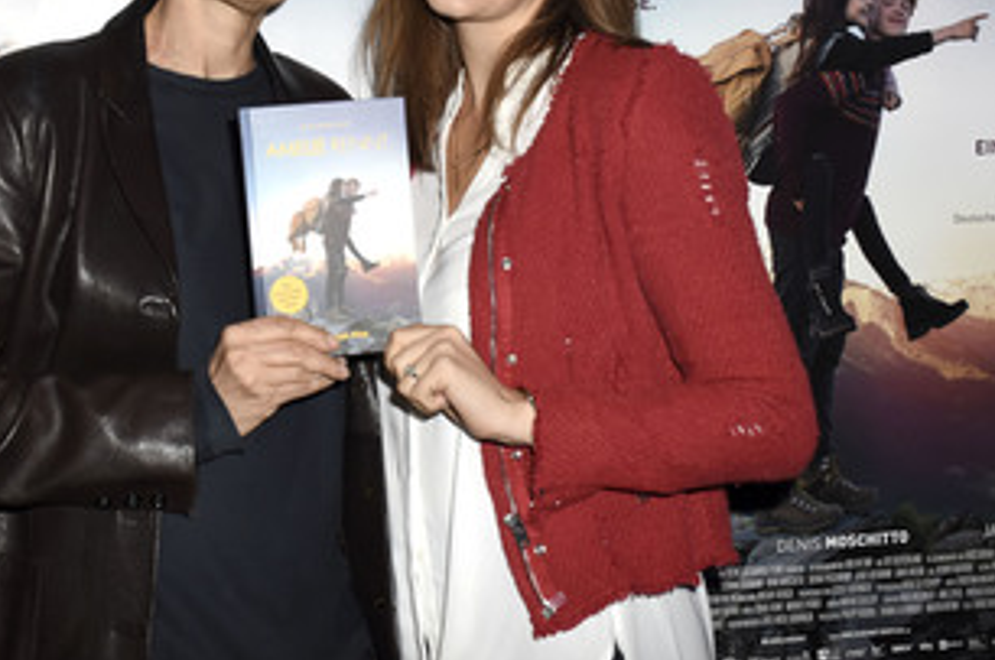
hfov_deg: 33.5
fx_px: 1648
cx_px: 402
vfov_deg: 22.6
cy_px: 221
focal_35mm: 60
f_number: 6.3
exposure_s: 1/160
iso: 640
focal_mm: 27
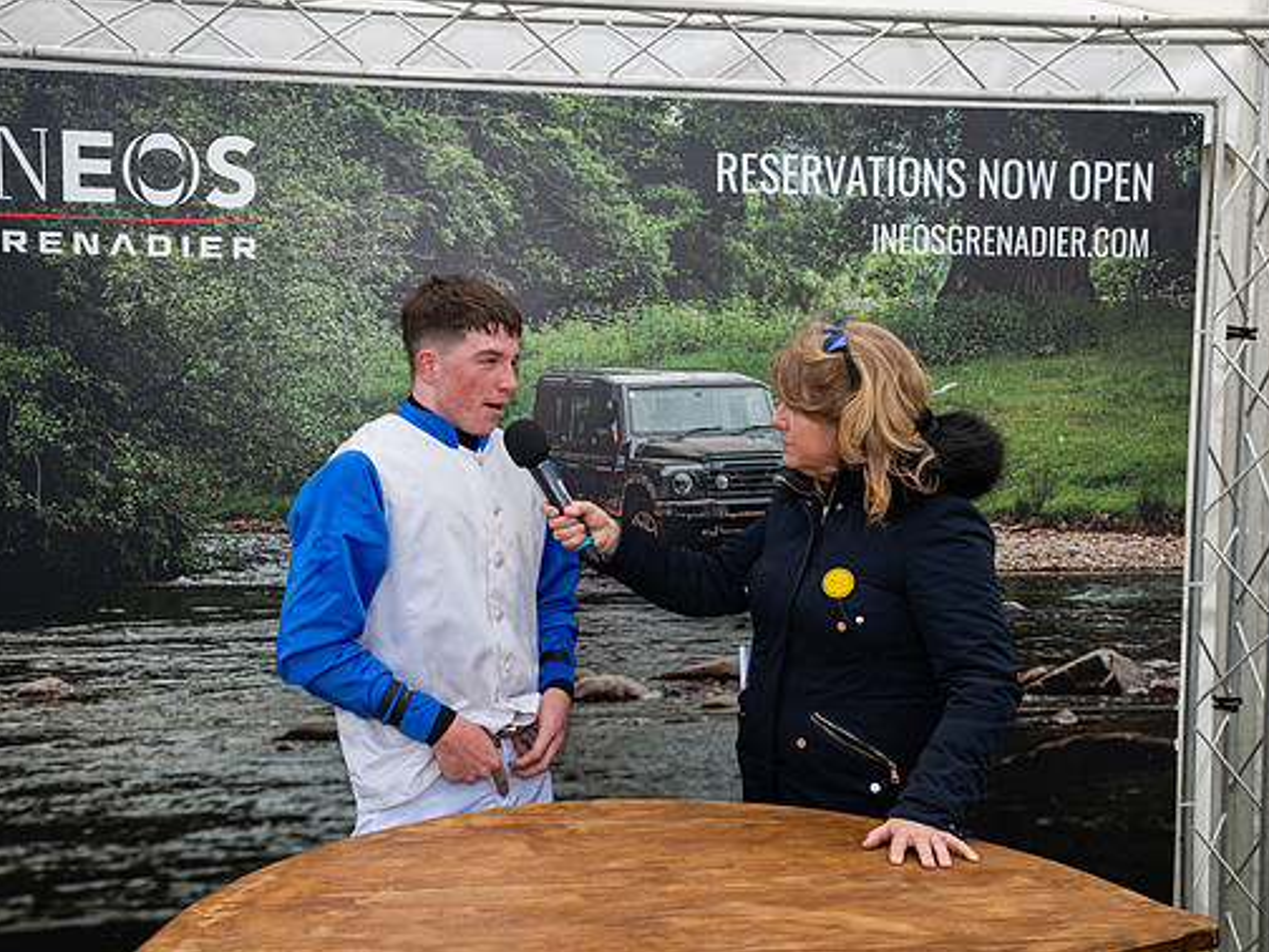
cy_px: 473
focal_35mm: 42
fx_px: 1540
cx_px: 629
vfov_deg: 34.3
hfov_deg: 44.8
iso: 200
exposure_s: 1/250
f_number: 5
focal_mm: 38
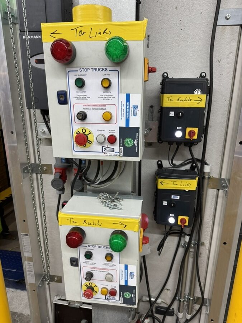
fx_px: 224
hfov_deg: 56.8
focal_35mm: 24
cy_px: 162
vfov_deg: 71.6
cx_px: 121
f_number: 1.78
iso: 125
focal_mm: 6.76
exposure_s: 1/50
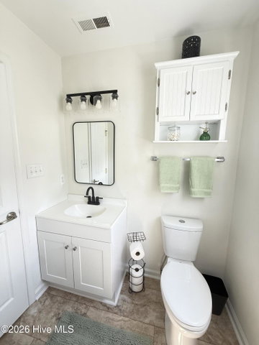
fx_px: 140
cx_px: 130
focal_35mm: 14
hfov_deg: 85.7
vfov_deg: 102.1
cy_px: 172
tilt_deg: -7.9
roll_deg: -1.2
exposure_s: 1/99
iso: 250
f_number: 2.2
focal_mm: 2.22
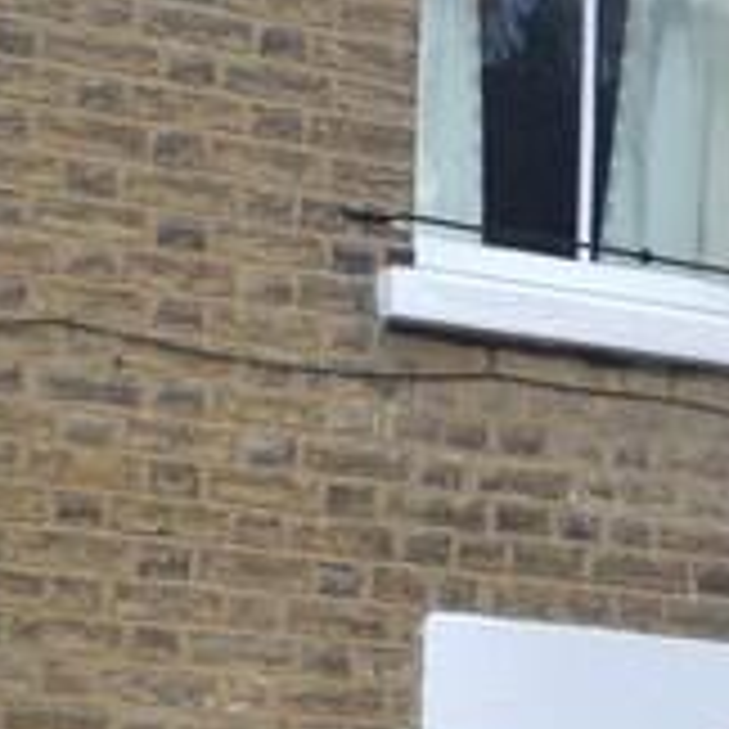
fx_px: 3836
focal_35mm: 161
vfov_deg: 10.8
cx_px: 1598
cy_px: 587
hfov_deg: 9.9
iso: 100
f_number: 4
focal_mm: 20
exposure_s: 1/160
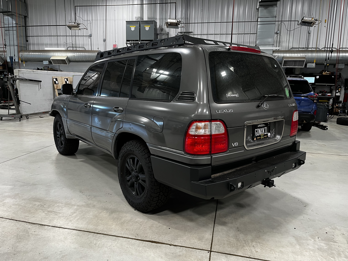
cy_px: 130
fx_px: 261
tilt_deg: -11.3
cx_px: 174
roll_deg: -0.7
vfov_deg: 53.1
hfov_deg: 67.3
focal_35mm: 26
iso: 100
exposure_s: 1/60
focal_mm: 5.1
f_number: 1.6
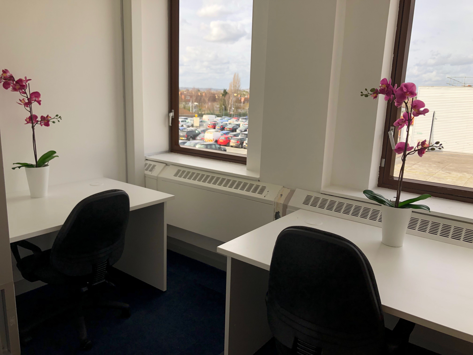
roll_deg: -2.2
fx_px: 383
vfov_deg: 49.7
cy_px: 178
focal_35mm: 28
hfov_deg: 63.4
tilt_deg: -11.7
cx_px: 236
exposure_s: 1/415
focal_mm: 3.99
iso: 20
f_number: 1.8
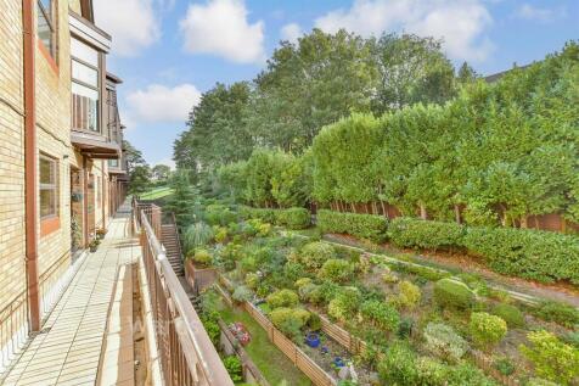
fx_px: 241
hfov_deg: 100.4
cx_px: 290
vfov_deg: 77.3
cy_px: 193
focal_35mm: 15
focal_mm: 10
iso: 800
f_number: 8
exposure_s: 1/250
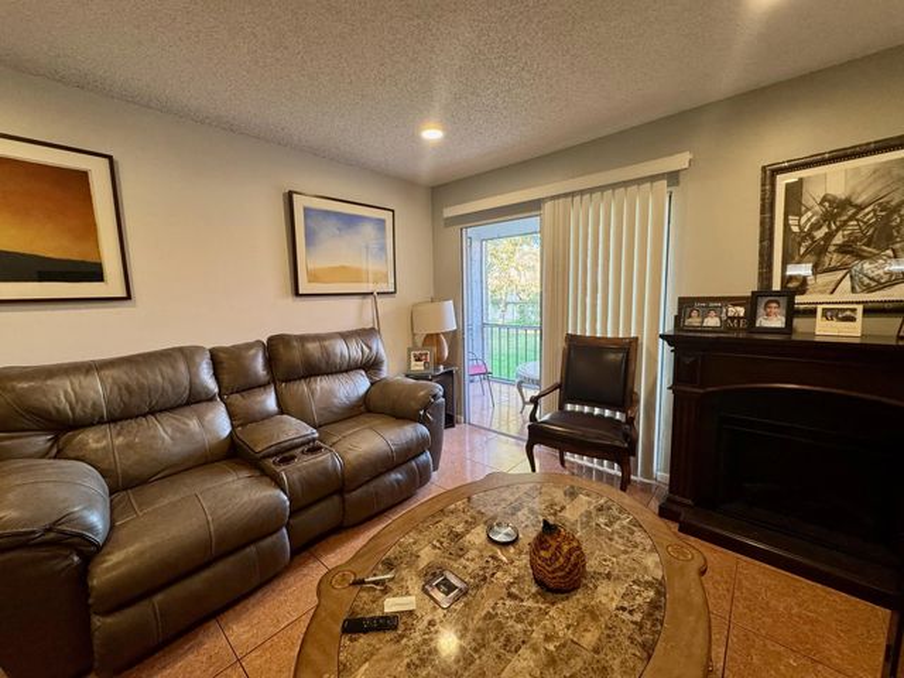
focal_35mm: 14
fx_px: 366
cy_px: 339
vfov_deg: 85.7
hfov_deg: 102.1
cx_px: 452
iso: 250
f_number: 2.2
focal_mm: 2.22
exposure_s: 1/60
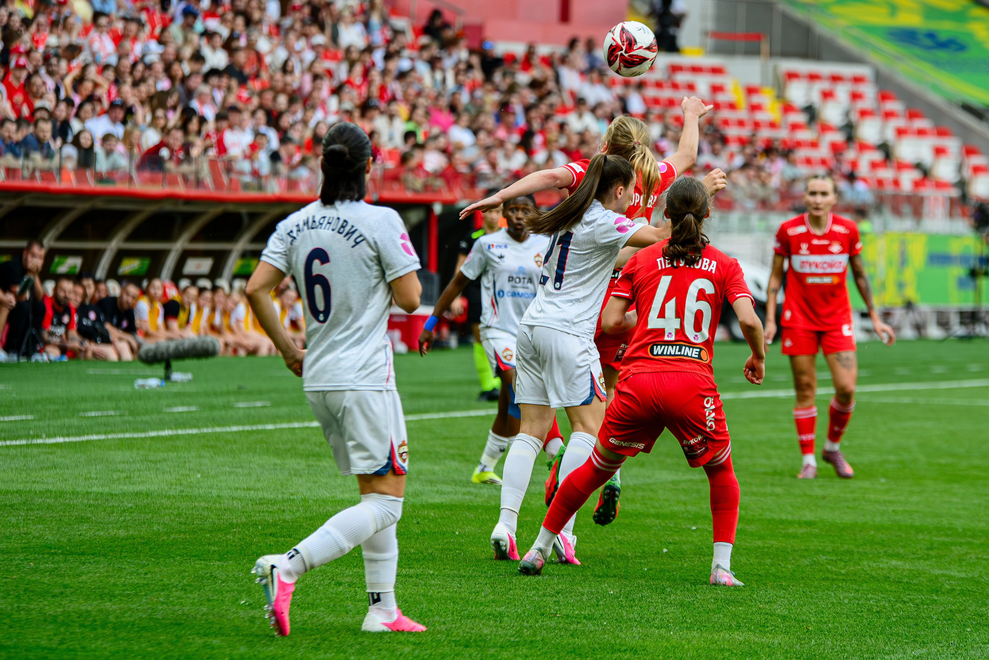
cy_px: 226
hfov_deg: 7.1
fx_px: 7943
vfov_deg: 4.8
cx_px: 589
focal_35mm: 289
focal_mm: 185
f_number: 4
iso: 640
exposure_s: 1/2500
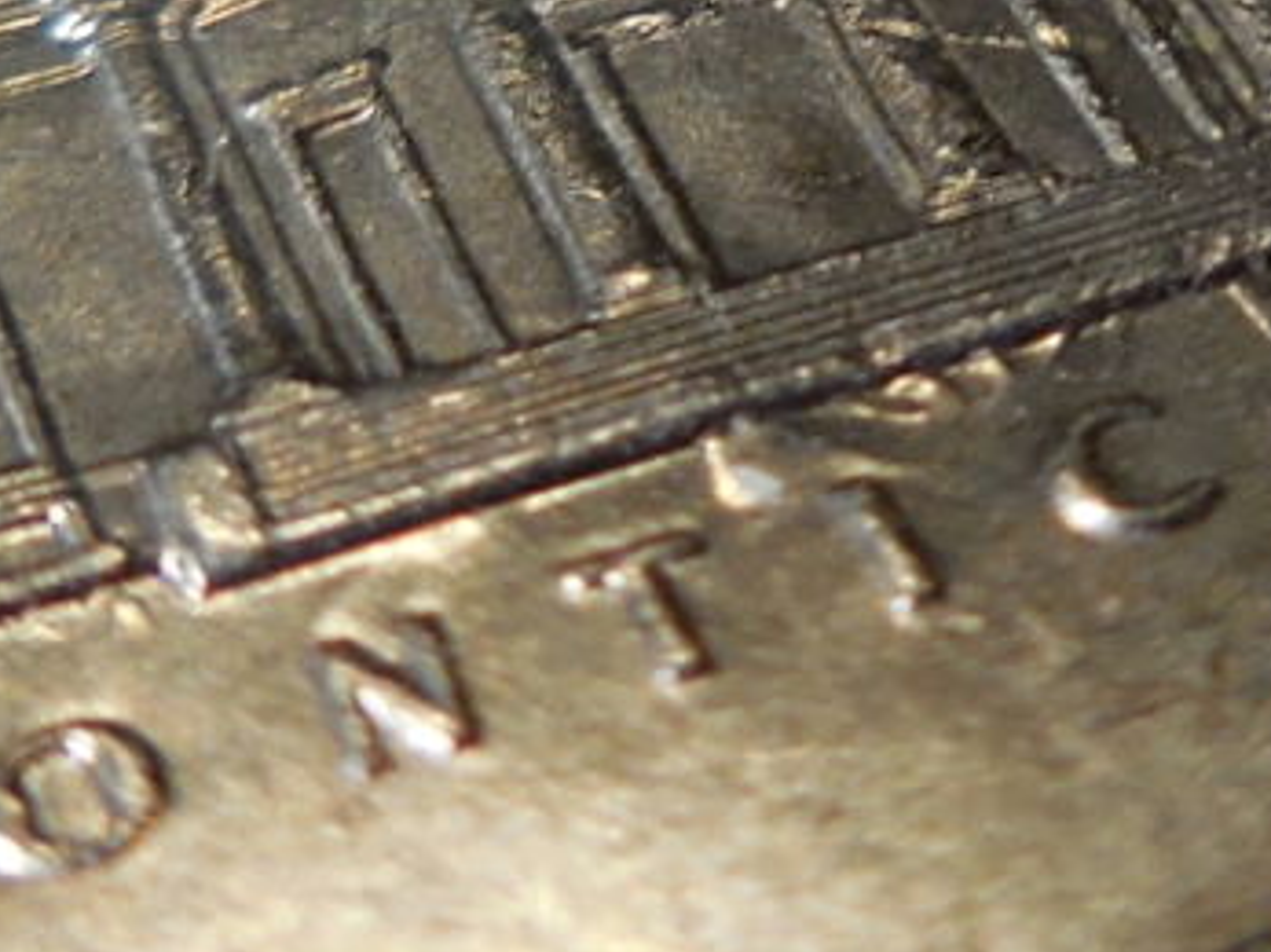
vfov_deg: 20.4
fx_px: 2643
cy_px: 637
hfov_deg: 26.5
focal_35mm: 72
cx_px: 231
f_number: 3.3
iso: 125
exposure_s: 1/30
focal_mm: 4.5
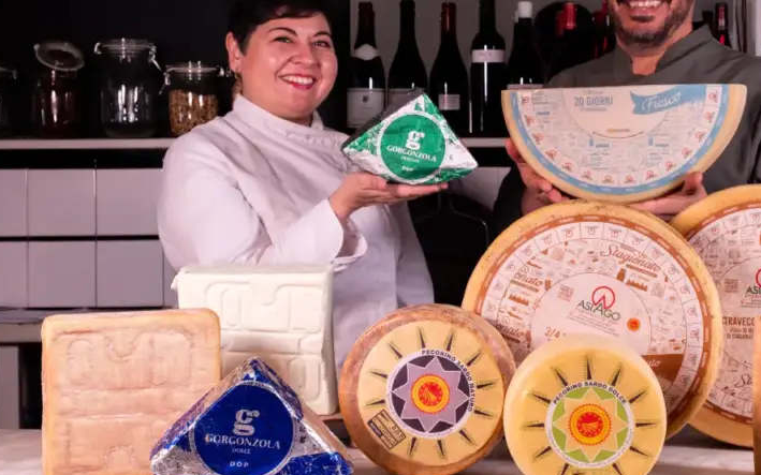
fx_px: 1037
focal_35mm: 50
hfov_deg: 39.7
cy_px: 177
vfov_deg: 25.7
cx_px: 518
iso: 1600
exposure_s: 1/125
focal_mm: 22.7
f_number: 5.6
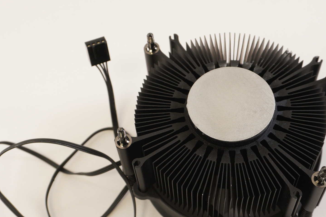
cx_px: 163
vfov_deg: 21.4
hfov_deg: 31.9
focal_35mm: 63
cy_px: 161
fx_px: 570
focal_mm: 24
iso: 640
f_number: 5.6
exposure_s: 1/30
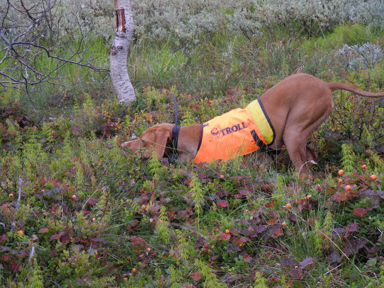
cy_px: 144
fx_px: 1697
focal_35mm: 153
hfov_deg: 12.9
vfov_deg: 9.7
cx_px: 192
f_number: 5
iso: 100
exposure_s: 1/60
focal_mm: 32.6
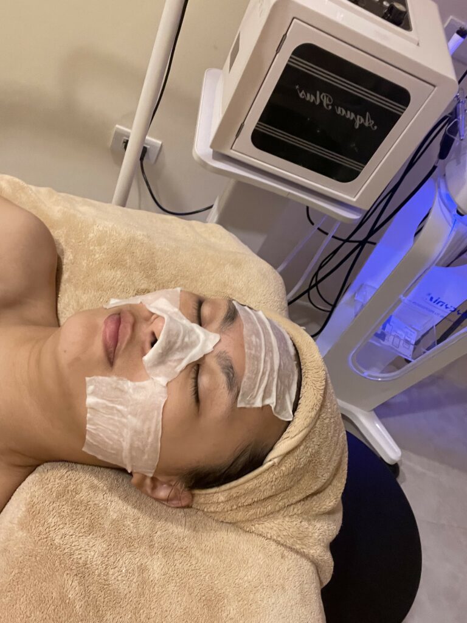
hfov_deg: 46.8
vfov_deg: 60.0
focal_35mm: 30
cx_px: 234
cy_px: 312
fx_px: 540
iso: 320
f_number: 2.2
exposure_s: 1/60
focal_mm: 2.71
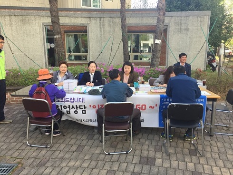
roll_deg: +0.4
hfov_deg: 61.6
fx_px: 195
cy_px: 88
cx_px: 116
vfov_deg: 48.3
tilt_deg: -8.9
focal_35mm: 29
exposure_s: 1/247
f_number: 2.2
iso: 32
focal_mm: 4.15
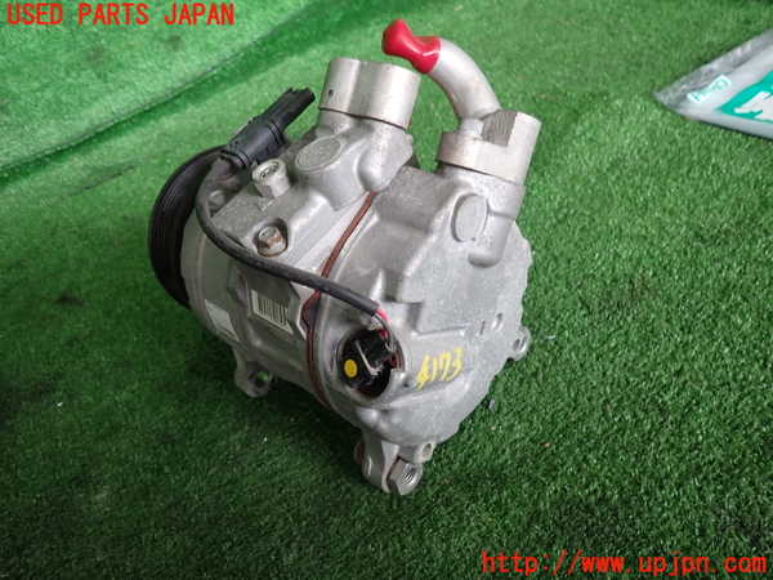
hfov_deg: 69.4
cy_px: 290
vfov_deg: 54.9
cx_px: 386
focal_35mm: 25
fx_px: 558
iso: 100
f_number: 2
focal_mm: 4.5
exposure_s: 1/60
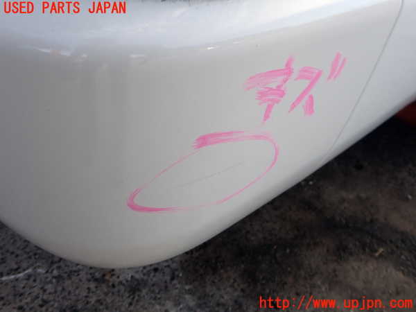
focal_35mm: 30
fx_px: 361
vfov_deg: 46.8
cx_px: 208
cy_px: 156
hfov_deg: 60.0
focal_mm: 5.4
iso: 100
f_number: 3.2
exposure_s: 1/160
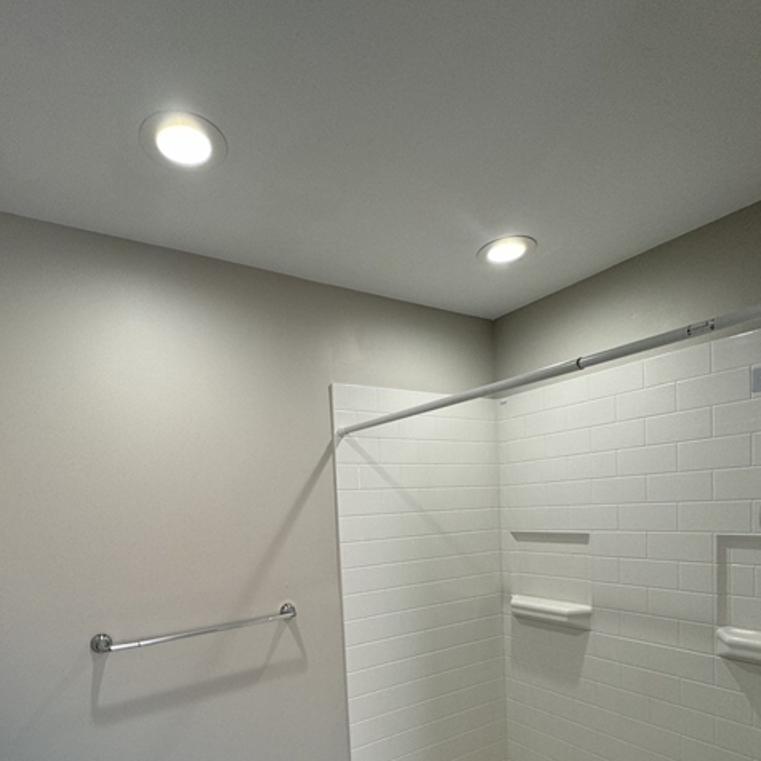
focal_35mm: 20
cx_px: 335
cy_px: 534
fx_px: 497
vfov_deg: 71.6
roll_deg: +2.5
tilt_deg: -2.1
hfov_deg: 74.5
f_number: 2.2
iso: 80
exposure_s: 1/100
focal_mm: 2.22
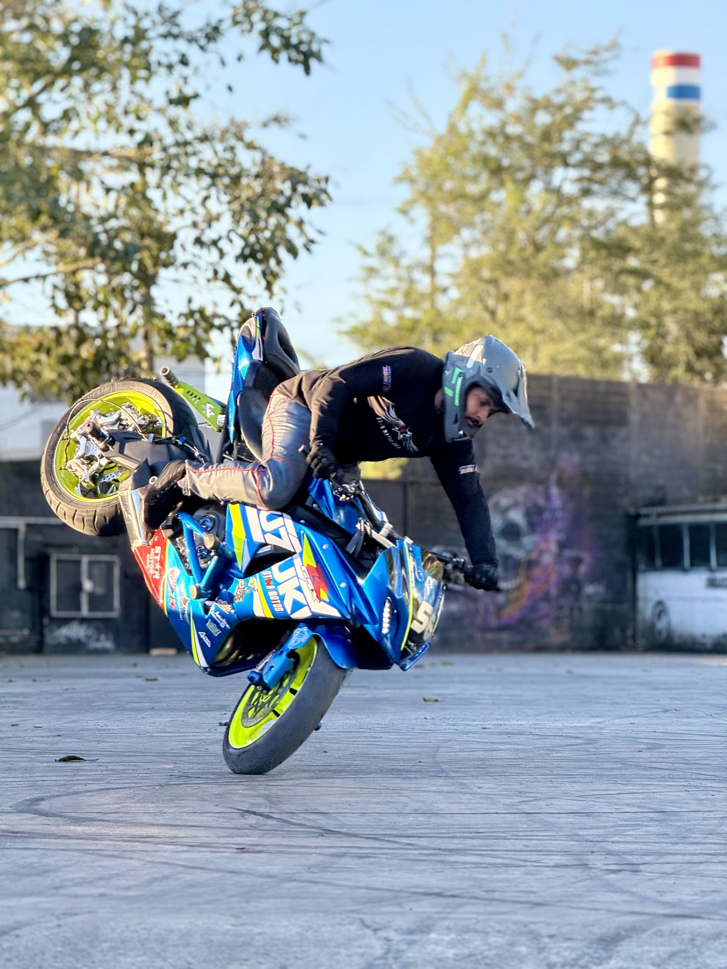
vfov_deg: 16.4
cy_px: 484
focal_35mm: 120
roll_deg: +0.4
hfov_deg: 12.3
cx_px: 364
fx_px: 3360
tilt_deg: +3.8
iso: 64
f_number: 2.8
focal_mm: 15.66
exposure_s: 1/151
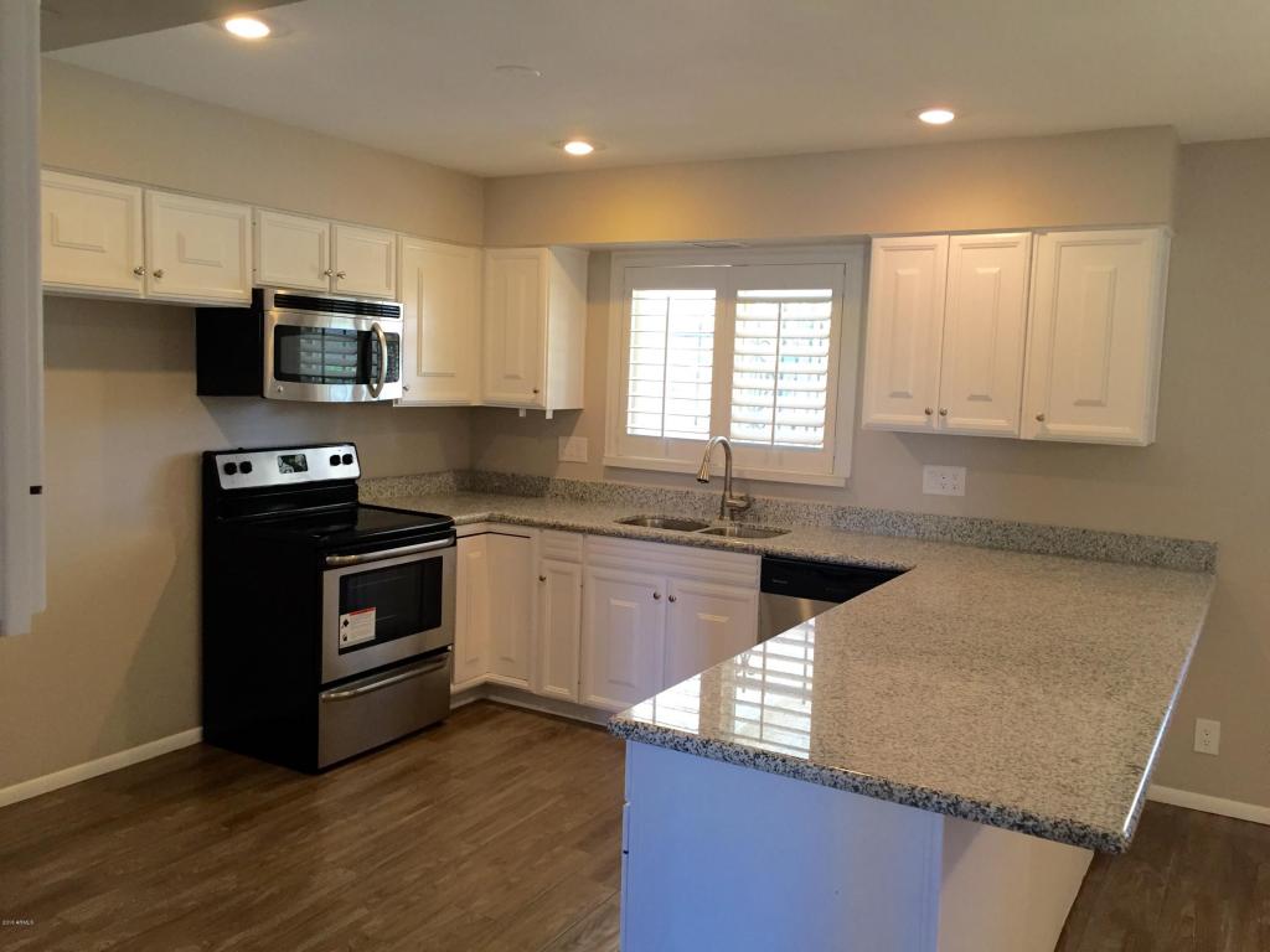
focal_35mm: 29
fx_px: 1064
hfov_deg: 61.7
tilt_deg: -5.9
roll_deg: -2.3
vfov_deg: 48.2
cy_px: 476
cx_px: 635
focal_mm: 4.15
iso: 50
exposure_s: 1/30
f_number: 2.2
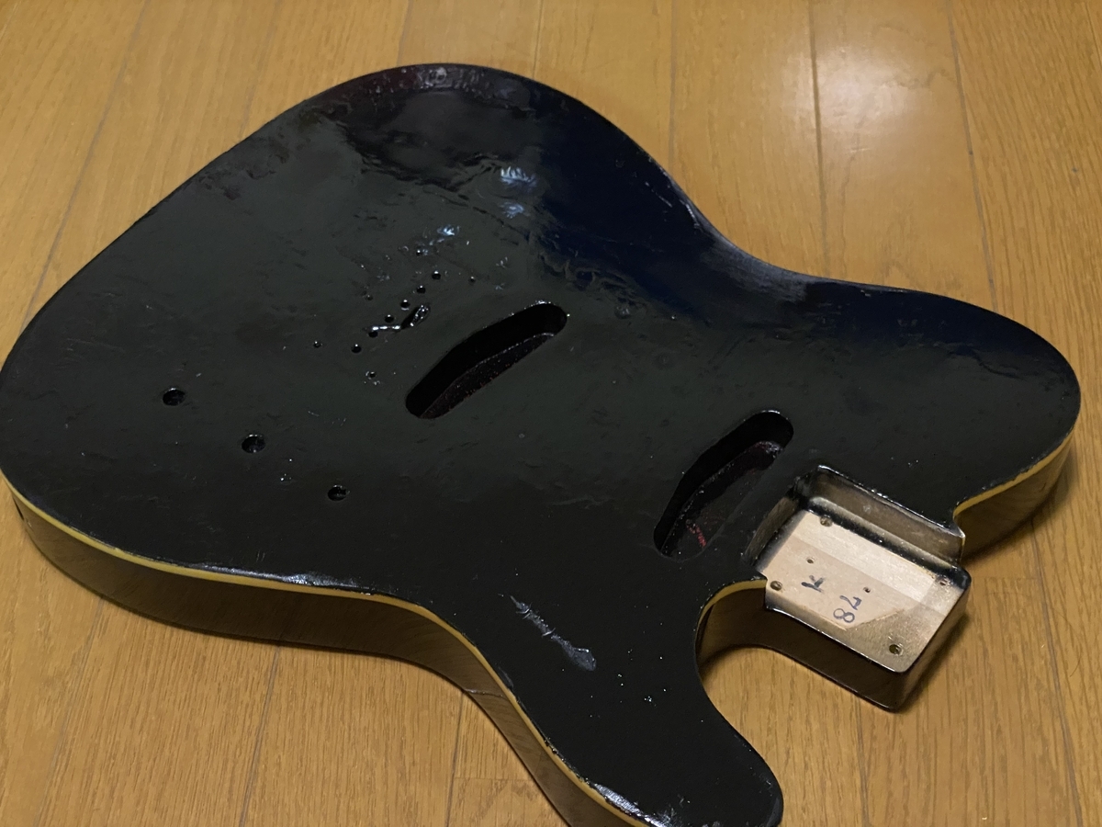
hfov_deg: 36.8
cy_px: 414
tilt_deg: -48.2
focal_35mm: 52
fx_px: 1655
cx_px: 551
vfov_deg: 28.0
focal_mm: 6
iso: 1000
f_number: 2
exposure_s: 1/25
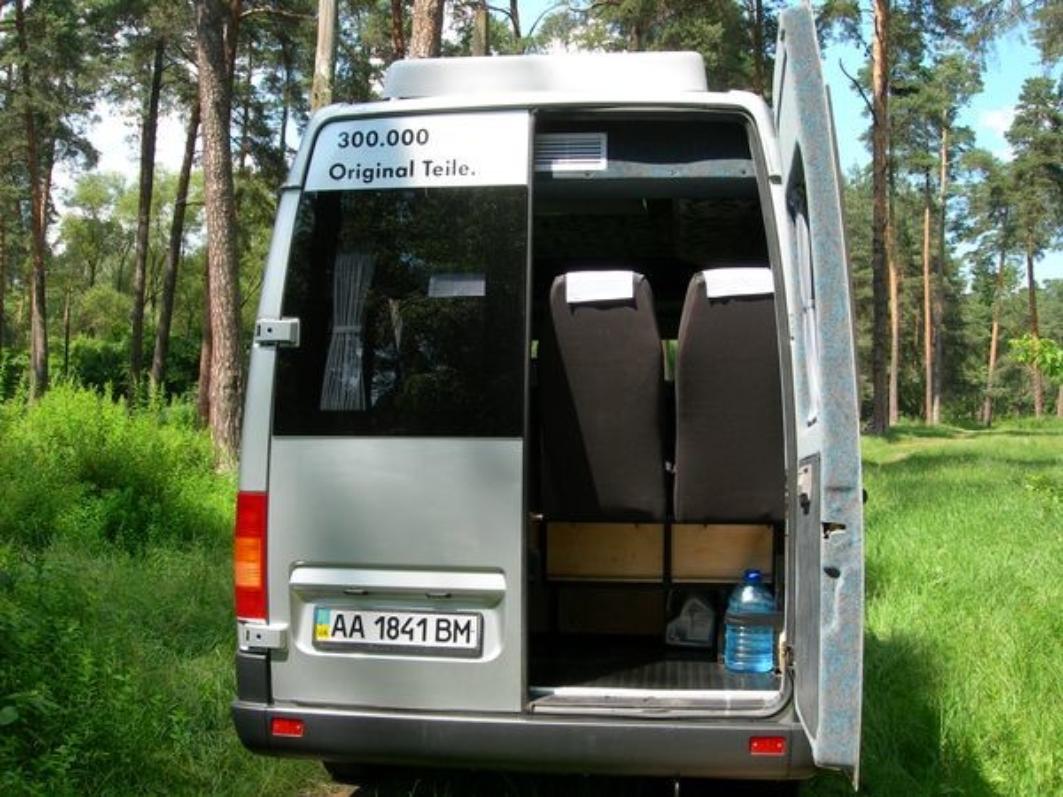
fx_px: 1167
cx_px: 532
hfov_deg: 49.0
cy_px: 398
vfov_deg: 37.7
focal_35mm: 38
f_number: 4.8
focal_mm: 7.8
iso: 50
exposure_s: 1/167
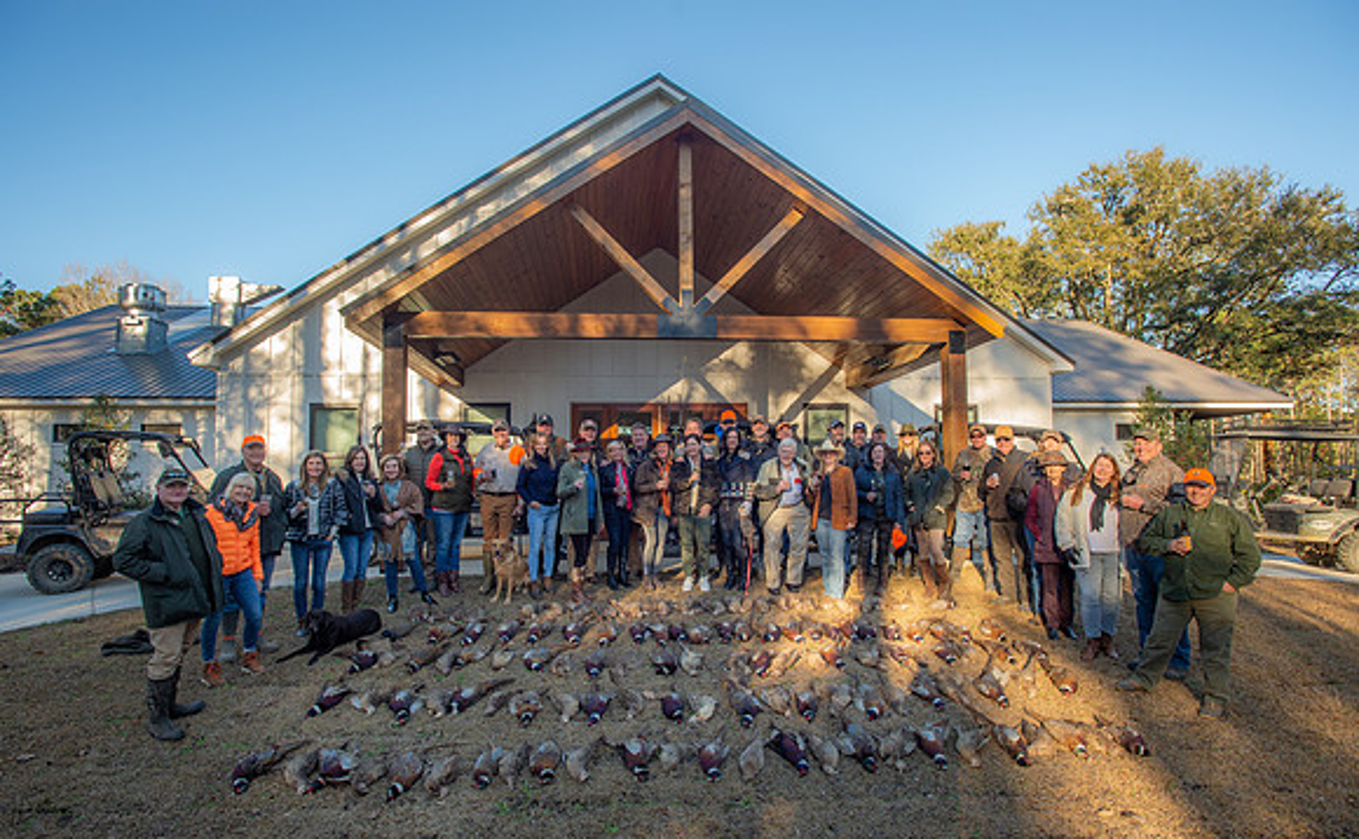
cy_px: 452
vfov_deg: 60.6
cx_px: 680
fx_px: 717
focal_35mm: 19
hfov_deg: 86.9
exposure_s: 1/125
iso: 160
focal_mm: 19
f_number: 5.6
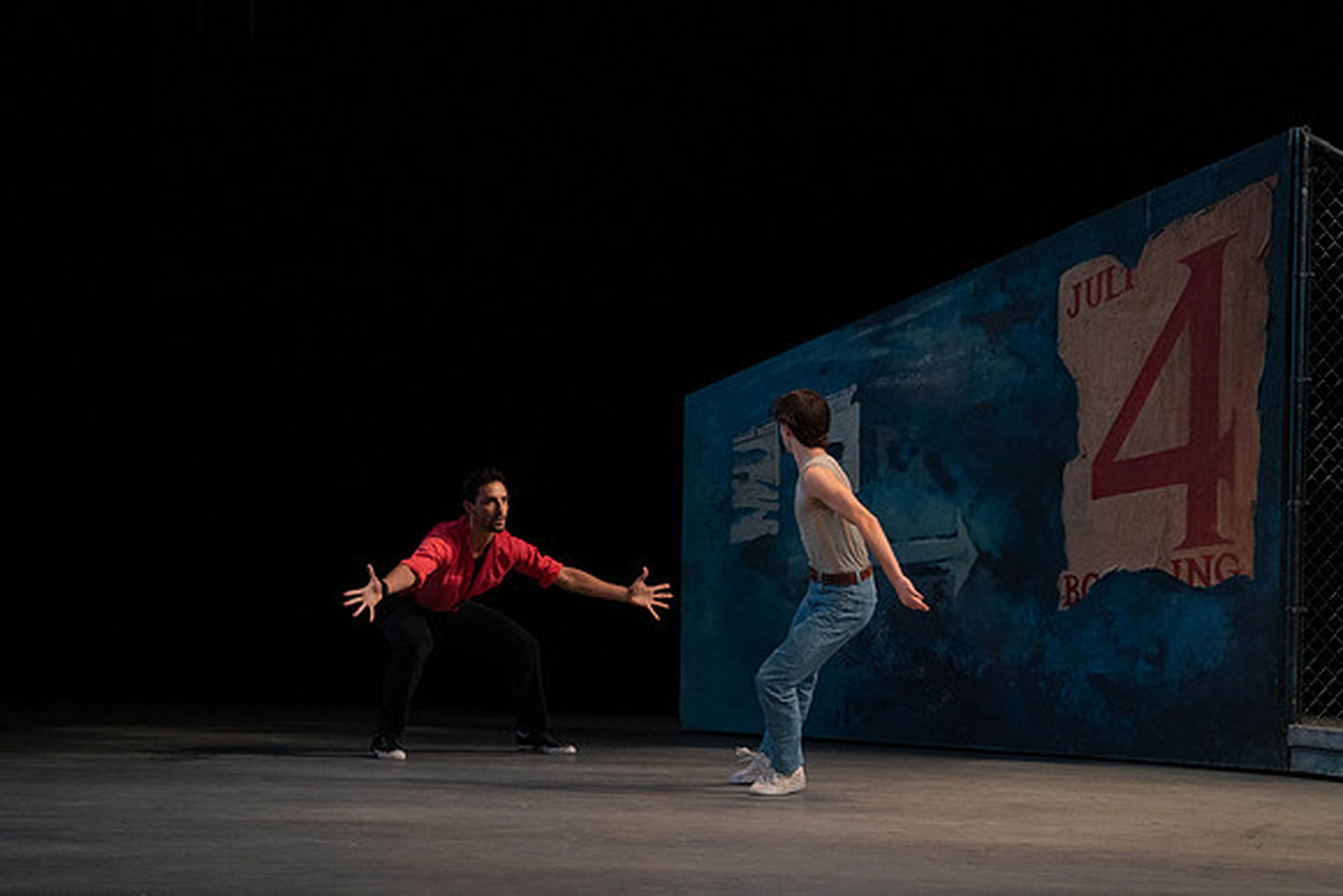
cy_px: 448
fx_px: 7463
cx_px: 672
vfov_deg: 6.9
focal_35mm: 200
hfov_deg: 10.3
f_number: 4.5
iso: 3200
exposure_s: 1/400
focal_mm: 200
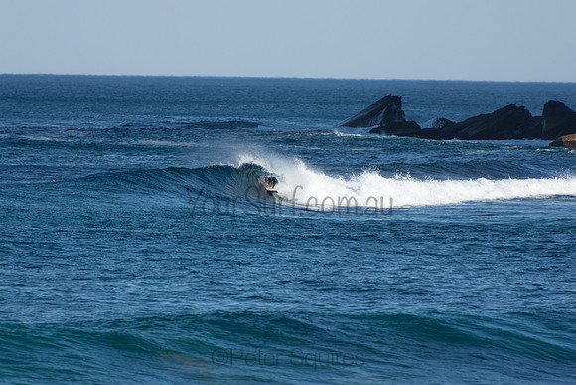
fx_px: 9602
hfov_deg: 3.4
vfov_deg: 2.3
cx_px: 288
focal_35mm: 600
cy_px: 192
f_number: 5.6
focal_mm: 400
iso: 250
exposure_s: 1/1250
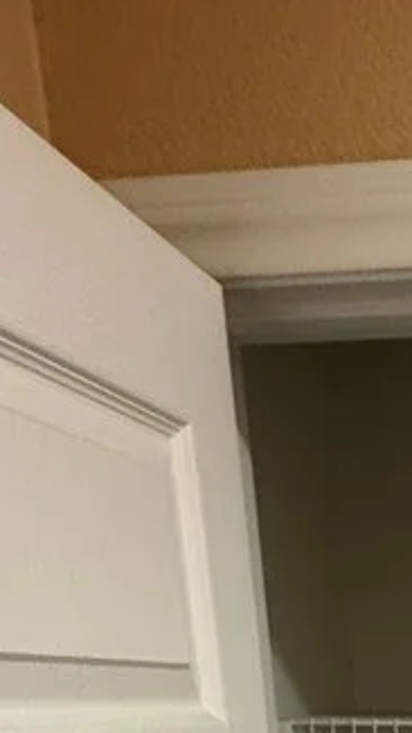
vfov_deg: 30.4
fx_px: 932
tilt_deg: -17.9
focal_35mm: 48
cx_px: 567
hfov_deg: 21.9
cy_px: 1022
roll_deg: -0.6
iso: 500
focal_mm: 2.22
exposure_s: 1/60
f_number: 2.2
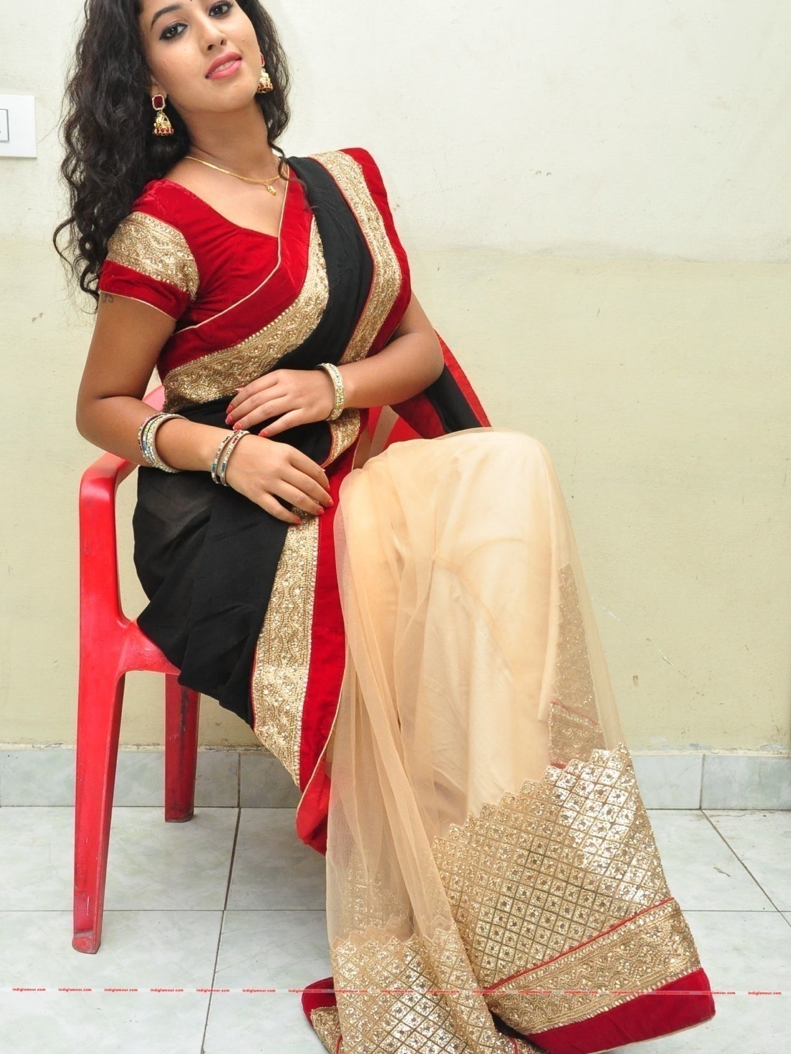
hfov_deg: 34.7
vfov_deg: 45.2
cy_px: 506
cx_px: 397
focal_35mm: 42
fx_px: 1266
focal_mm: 25
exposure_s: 1/125
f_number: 7.1
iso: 1600
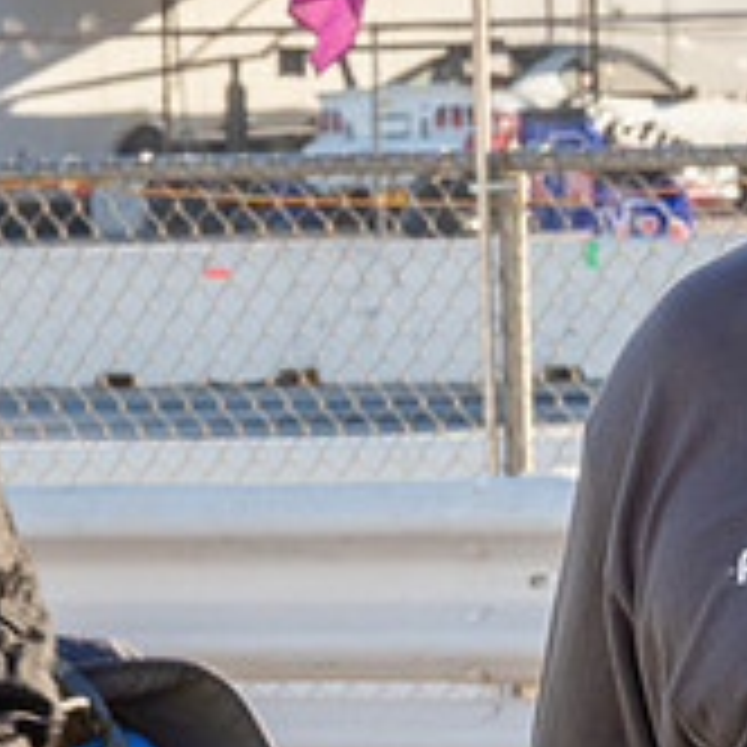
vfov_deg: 2.8
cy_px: 88
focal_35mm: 619
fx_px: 15113
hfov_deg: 2.8
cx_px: 50
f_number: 16
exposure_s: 1/60
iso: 500
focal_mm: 100
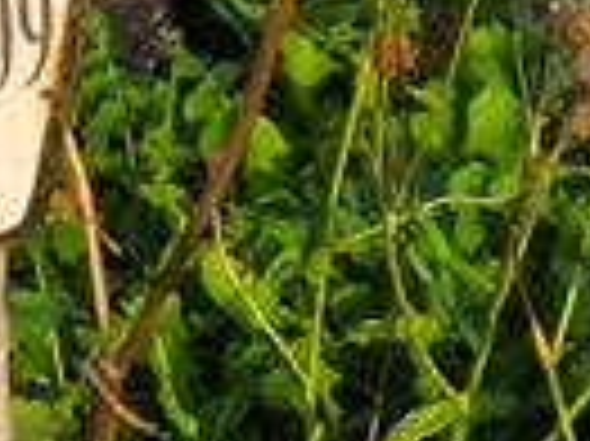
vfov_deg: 4.9
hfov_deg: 6.4
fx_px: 5211
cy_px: 248
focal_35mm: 306
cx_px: -439
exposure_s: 1/411
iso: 50
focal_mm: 4.71
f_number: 1.7
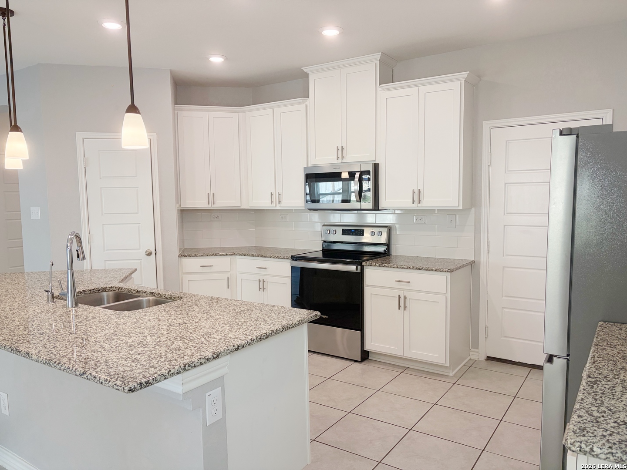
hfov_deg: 67.3
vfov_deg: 53.1
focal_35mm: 26
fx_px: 471
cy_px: 235
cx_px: 314
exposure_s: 1/222
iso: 125
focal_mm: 5.96
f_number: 1.6
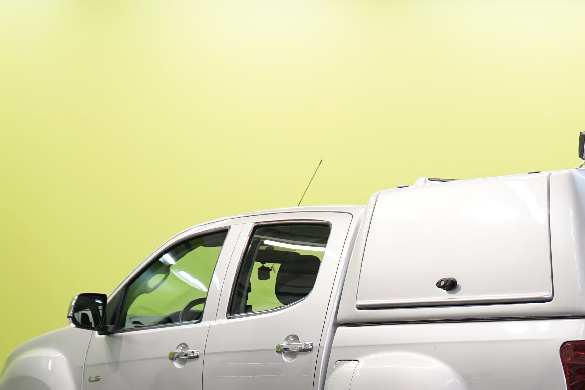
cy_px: 401
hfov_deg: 17.4
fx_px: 1901
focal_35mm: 117
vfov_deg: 11.6
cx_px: 432
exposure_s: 1/40
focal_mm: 55
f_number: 5.6
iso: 500
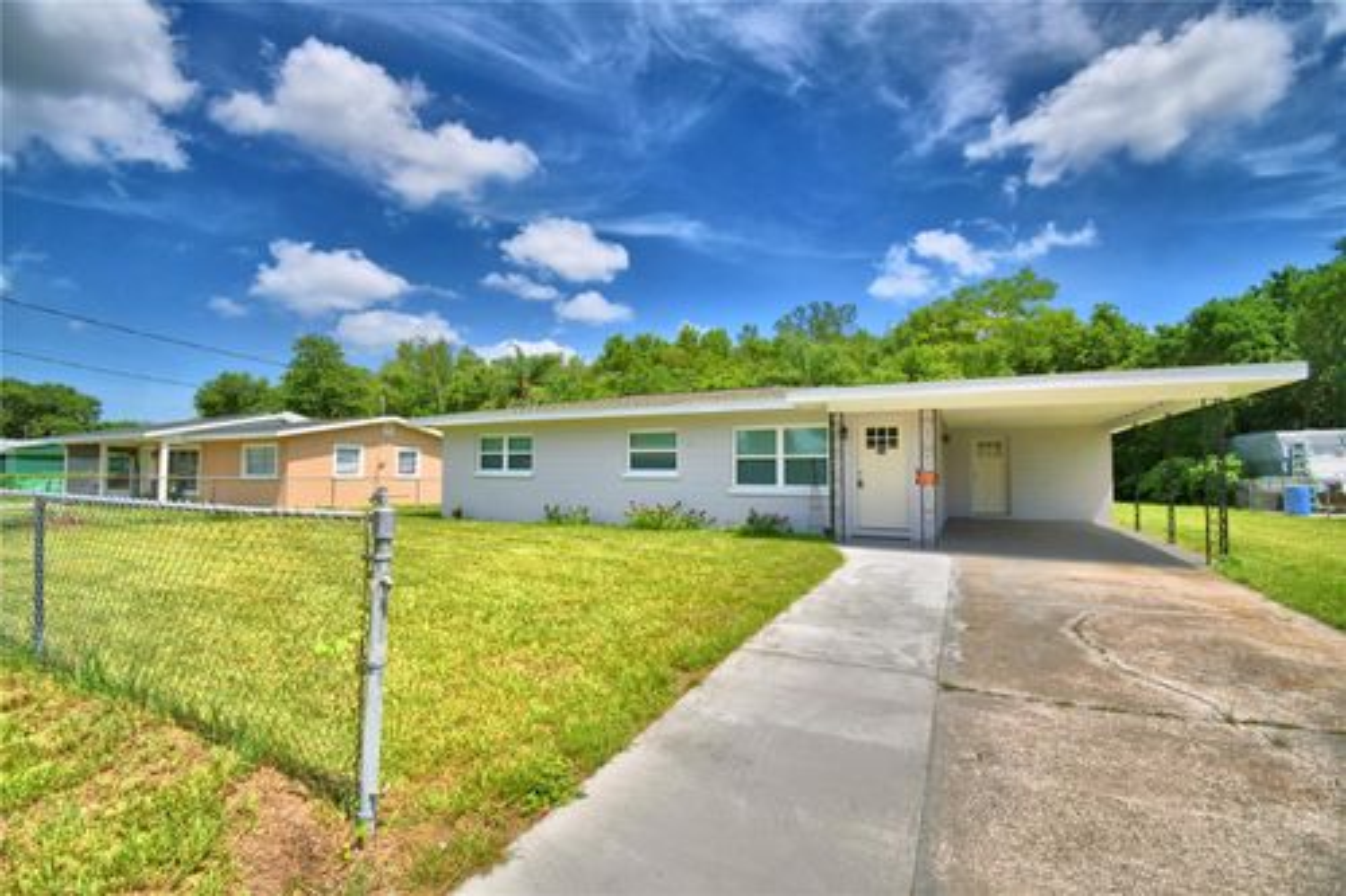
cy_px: 448
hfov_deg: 100.4
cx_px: 673
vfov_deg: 77.3
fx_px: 561
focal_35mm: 15
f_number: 4.5
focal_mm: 10
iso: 100
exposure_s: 1/2000
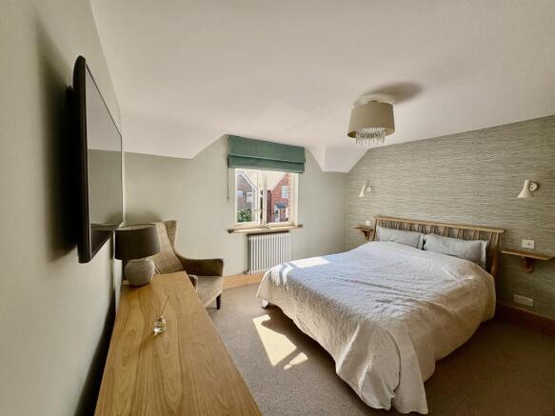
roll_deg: -0.6
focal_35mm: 14
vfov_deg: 85.7
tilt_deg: -2.6
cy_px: 208
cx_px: 278
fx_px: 224
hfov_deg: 102.1
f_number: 2.2
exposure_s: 1/383
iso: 64
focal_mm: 2.22
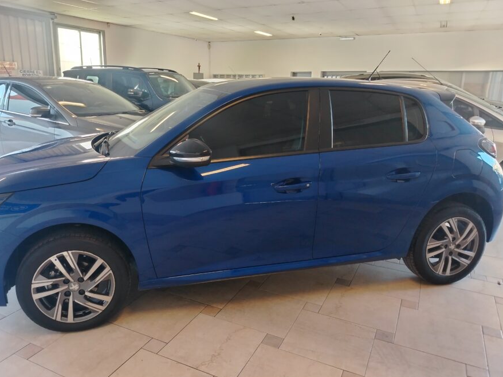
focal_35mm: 28
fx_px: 407
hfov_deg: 63.3
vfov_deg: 49.7
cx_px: 226
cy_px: 183
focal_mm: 5.25
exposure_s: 1/50
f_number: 1.75
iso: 534
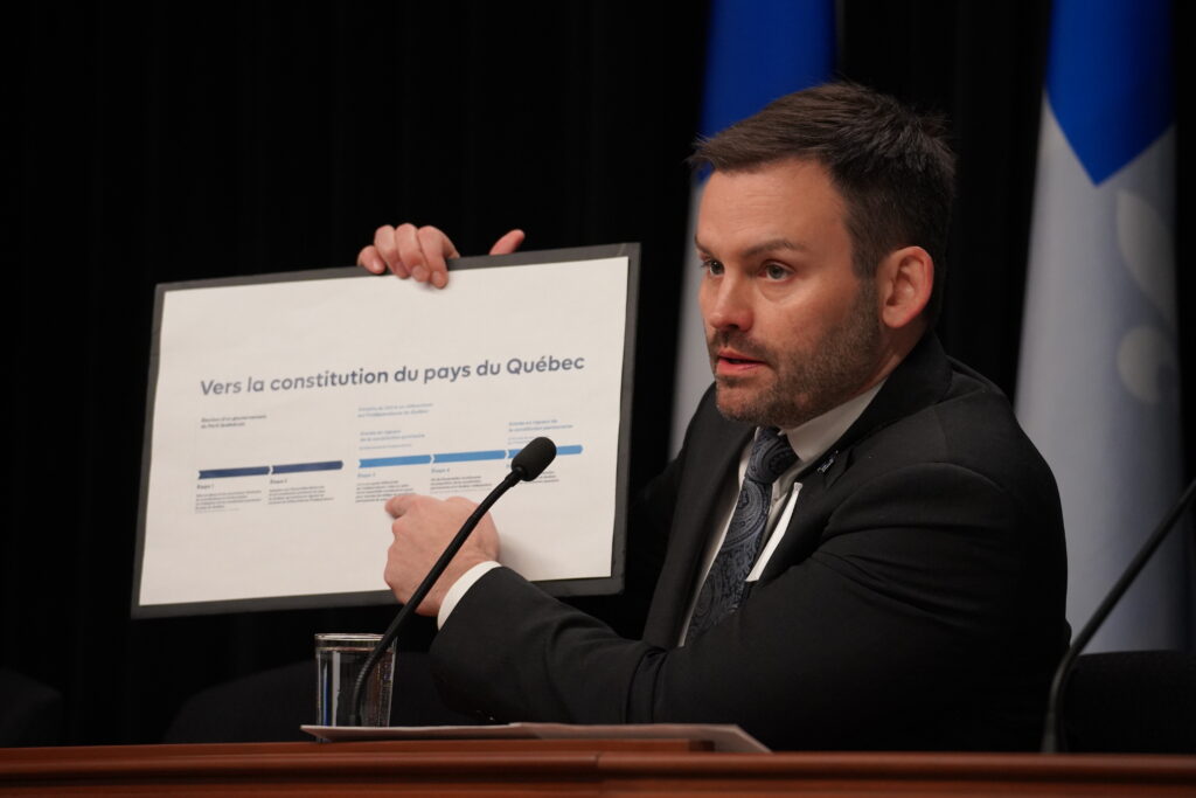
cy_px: 399
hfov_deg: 12.1
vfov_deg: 8.1
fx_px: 5625
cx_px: 598
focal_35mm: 169
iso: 5000
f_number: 5.6
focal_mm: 169.3
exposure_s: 1/200
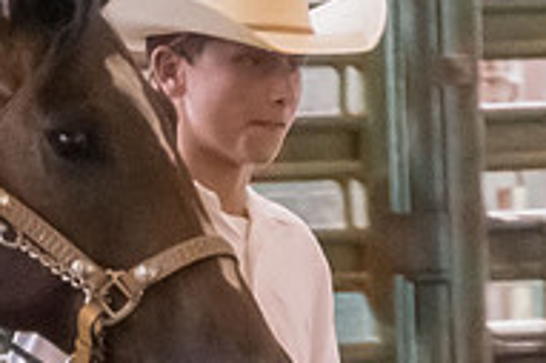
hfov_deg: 1.8
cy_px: 293
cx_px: -33
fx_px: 17441
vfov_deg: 1.2
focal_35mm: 1151
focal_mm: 140
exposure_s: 1/160
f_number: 6.3
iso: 3200
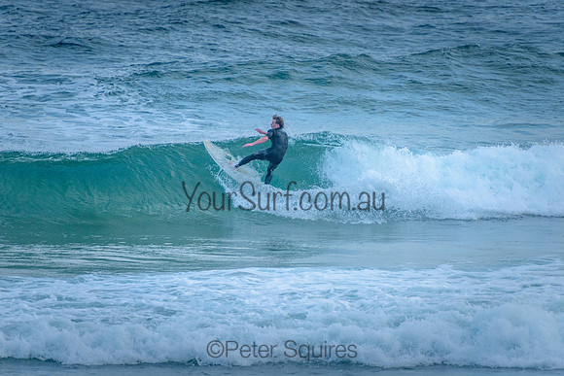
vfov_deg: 2.8
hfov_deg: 4.2
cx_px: 283
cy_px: 147
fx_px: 7688
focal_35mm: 491
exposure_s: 1/1250
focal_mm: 400
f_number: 5.6
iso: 560
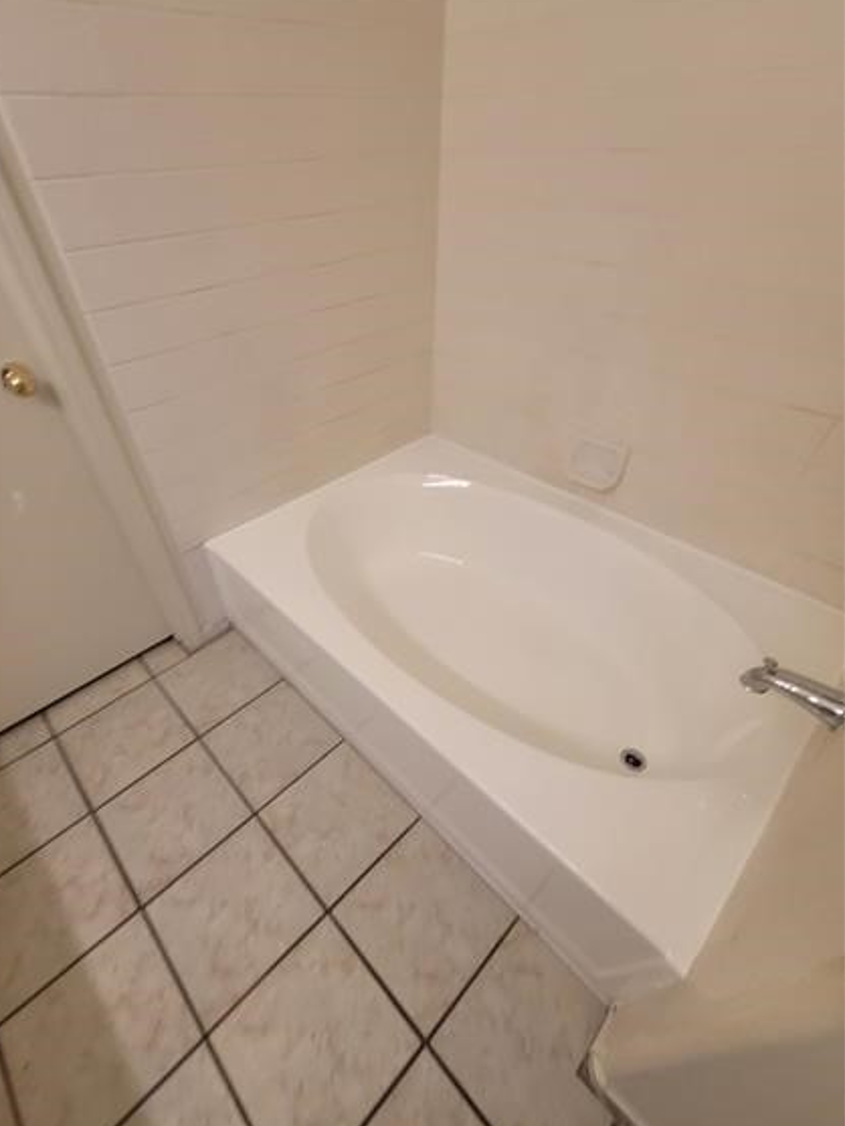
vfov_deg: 102.0
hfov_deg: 85.6
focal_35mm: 14
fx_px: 455
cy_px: 592
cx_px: 392
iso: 64
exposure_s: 1/60
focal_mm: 2.2
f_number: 2.2
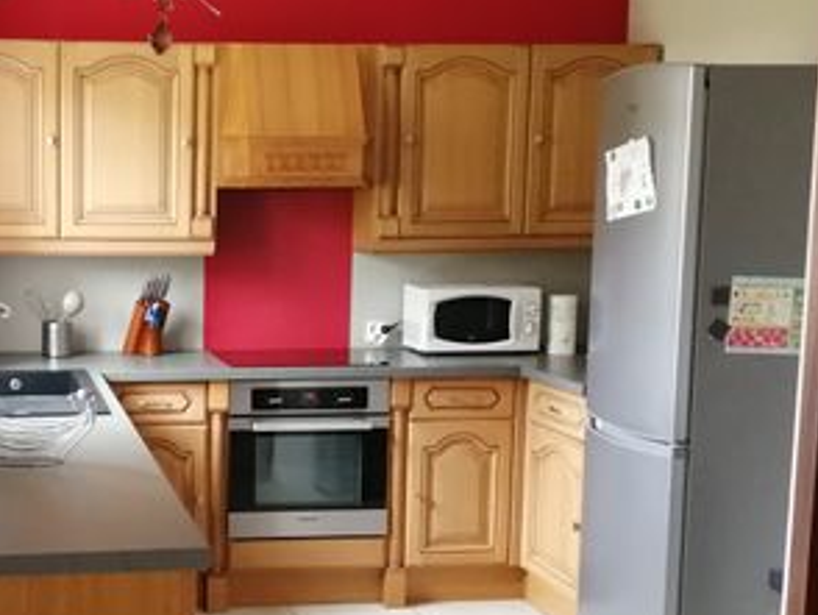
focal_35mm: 53
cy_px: 392
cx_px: 120
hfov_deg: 34.6
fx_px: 1253
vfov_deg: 27.4
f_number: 1.8
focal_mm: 3.62
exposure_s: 1/25
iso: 320
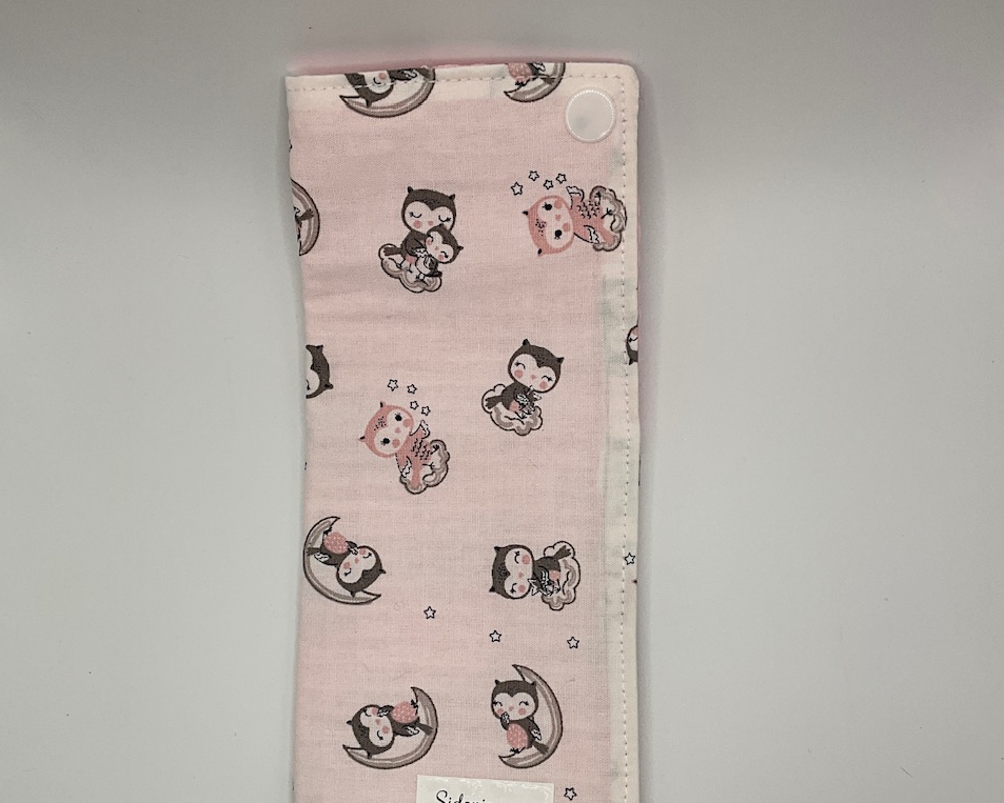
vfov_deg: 39.0
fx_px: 1129
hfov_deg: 47.9
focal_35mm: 38
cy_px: 483
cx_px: 503
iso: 25
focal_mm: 3
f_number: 1.8
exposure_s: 1/457
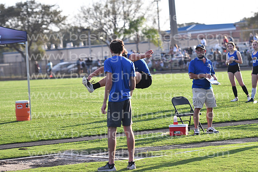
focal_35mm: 183
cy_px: 86
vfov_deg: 7.5
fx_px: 1312
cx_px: 129
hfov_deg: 11.2
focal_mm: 122
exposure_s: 1/8000
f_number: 4
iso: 1250
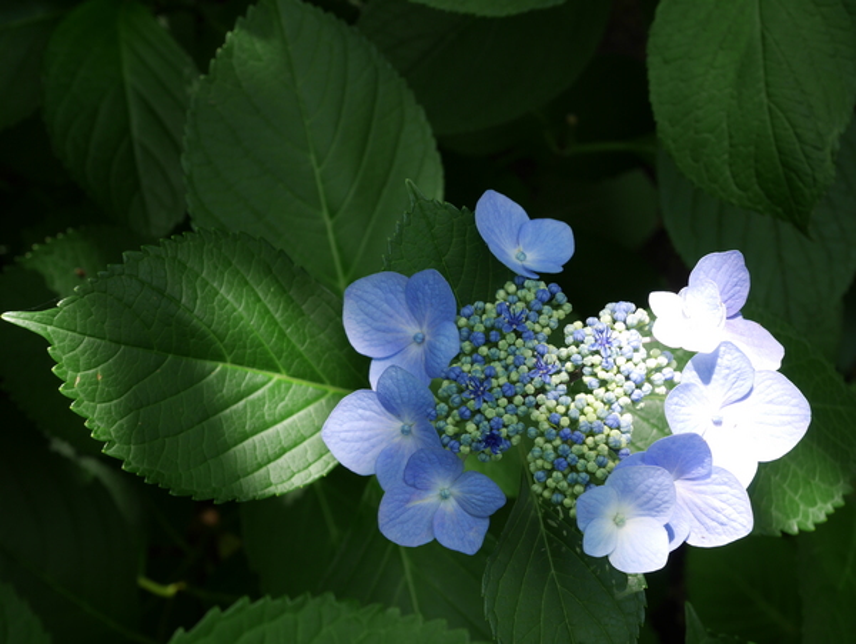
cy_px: 322
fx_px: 1386
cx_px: 428
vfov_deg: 26.1
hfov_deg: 34.3
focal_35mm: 56
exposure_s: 1/125
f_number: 5.5
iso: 200
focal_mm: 28
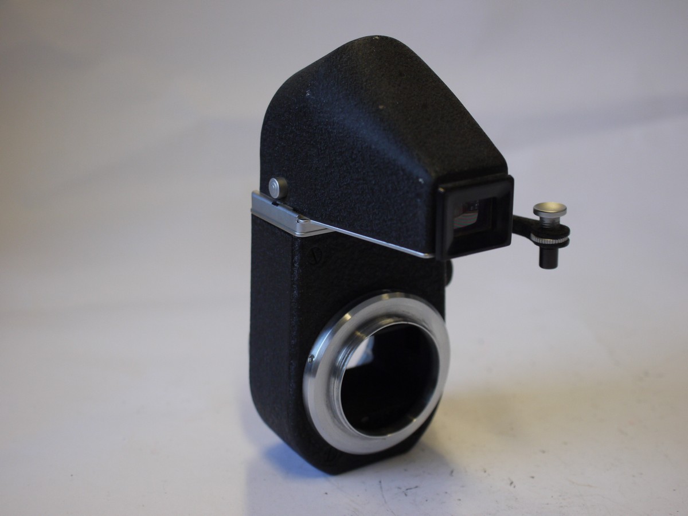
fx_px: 1193
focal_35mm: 60
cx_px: 344
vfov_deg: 24.4
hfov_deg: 32.2
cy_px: 258
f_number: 4
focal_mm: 30
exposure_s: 1/200
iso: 400
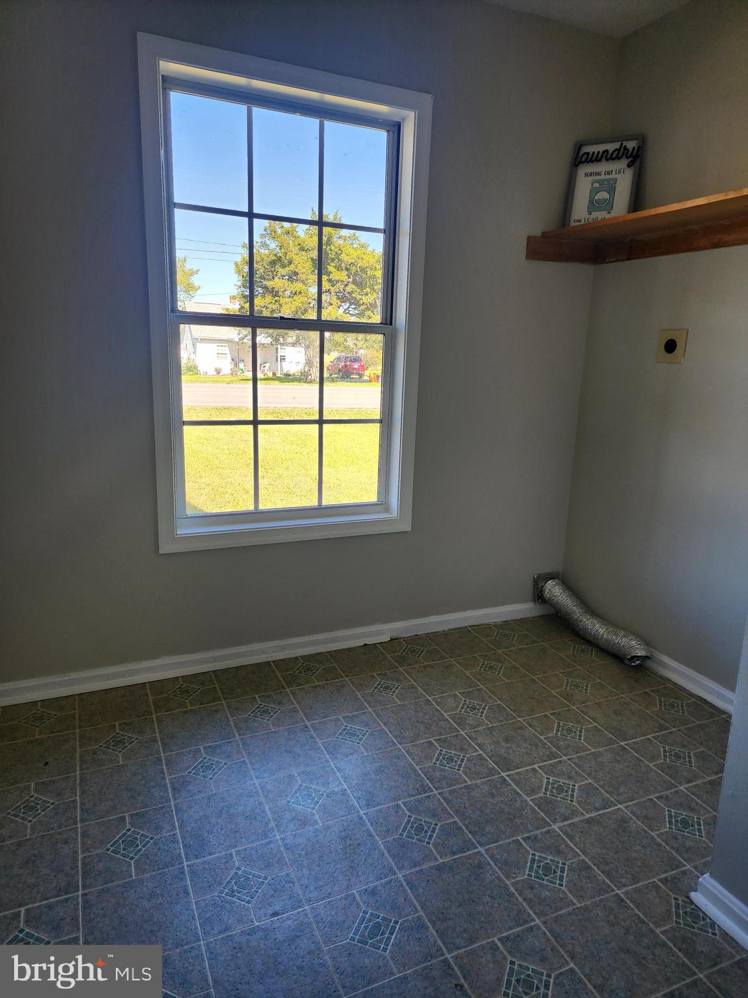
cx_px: 374
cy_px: 499
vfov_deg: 73.9
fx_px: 663
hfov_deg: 58.9
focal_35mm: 23
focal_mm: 6.4
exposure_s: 1/180
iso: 80
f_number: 1.8
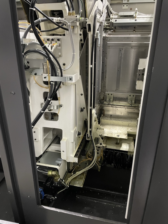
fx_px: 168
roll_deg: +0.2
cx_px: 84
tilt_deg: -22.5
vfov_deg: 67.3
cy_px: 112
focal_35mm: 26
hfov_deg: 53.1
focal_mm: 4.2
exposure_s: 1/30
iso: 640
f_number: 1.6
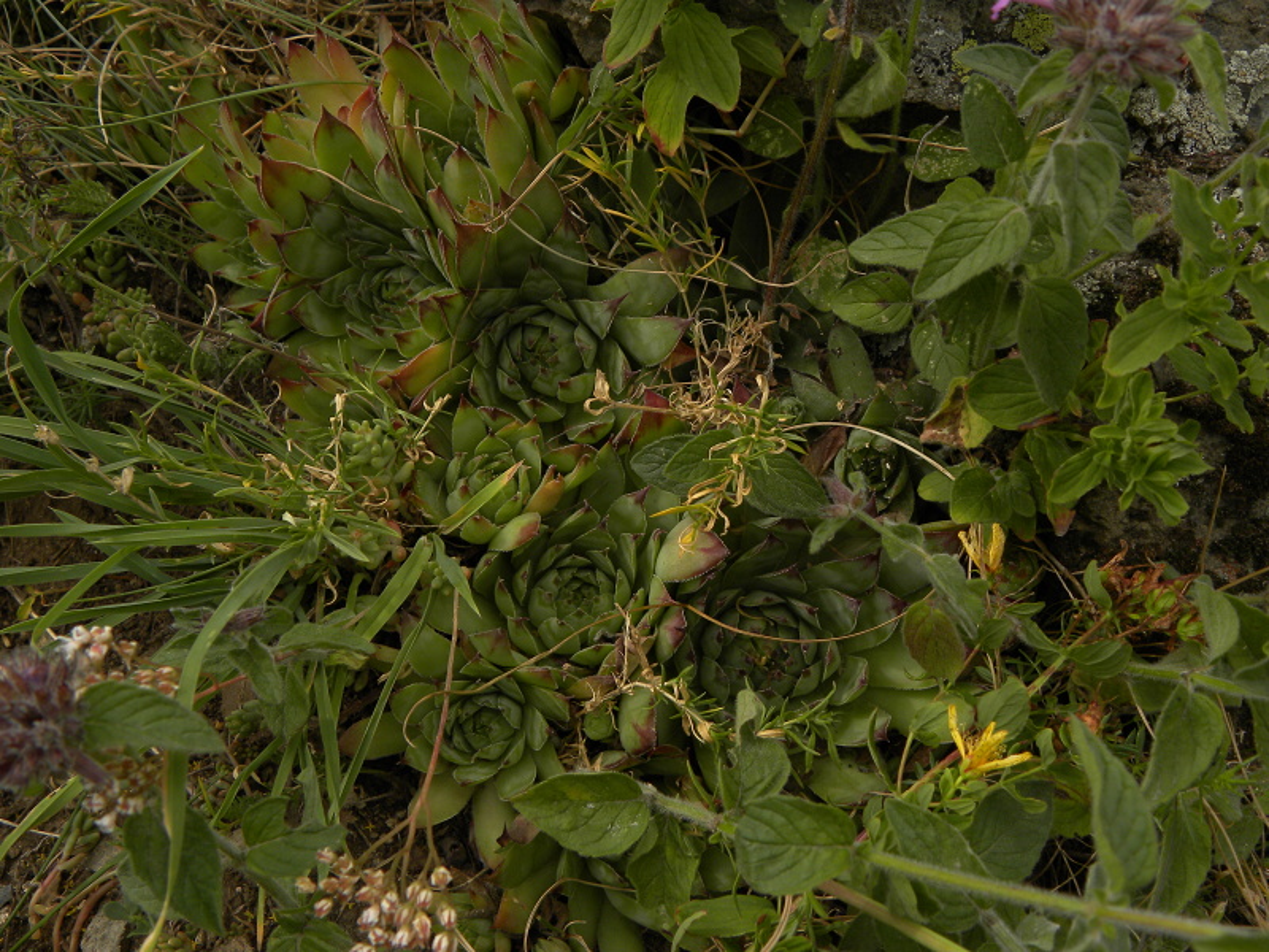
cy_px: 476
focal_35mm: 33
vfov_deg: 42.9
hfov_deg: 55.4
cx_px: 634
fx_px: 1210
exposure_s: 1/320
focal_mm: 5.9
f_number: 4
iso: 64
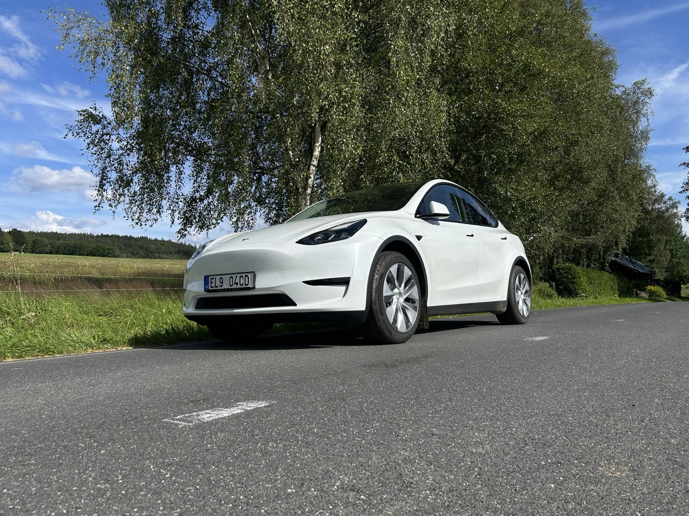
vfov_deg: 51.3
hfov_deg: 65.3
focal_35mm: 27
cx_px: 350
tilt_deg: +4.2
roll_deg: +0.2
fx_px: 537
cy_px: 253
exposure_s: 1/7463
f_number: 1.5
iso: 50
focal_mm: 5.7
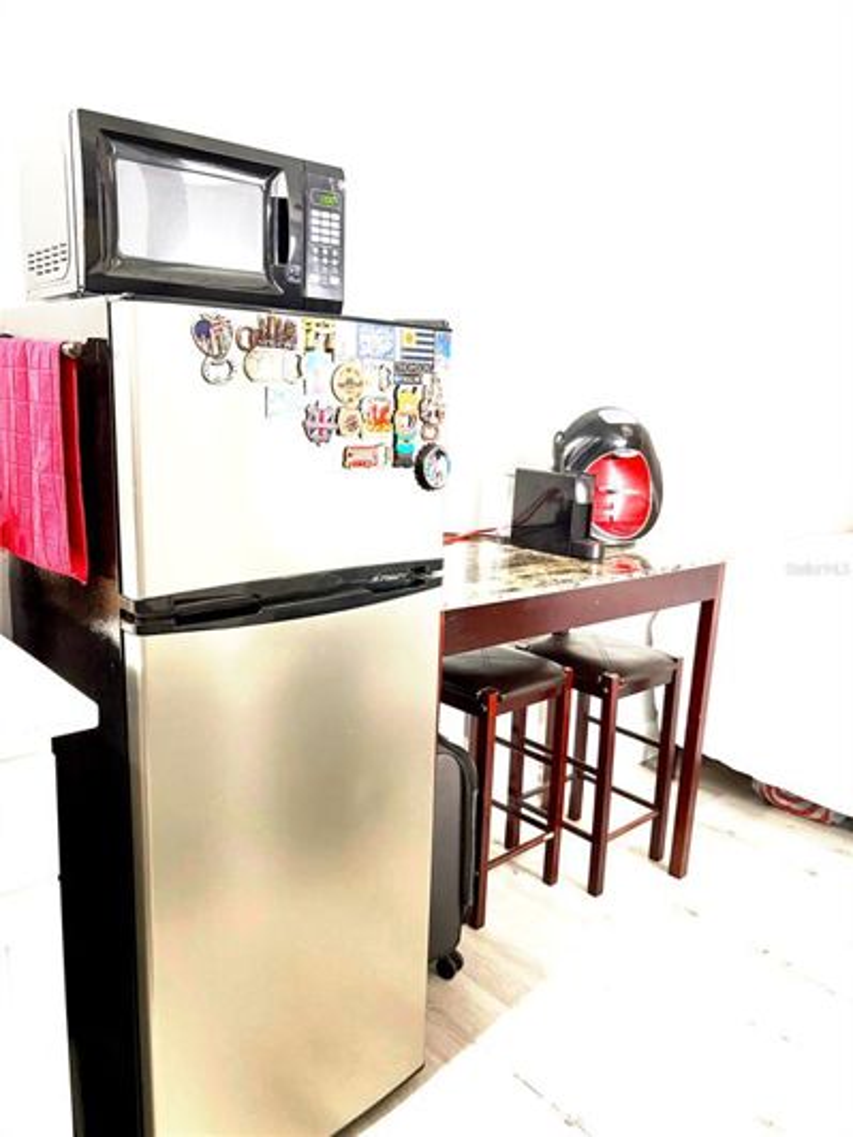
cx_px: 426
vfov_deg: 67.3
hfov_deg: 53.1
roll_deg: -2.9
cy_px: 568
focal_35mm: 26
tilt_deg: -11.7
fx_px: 854
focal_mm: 5.96
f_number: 1.6
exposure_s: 1/59
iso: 250
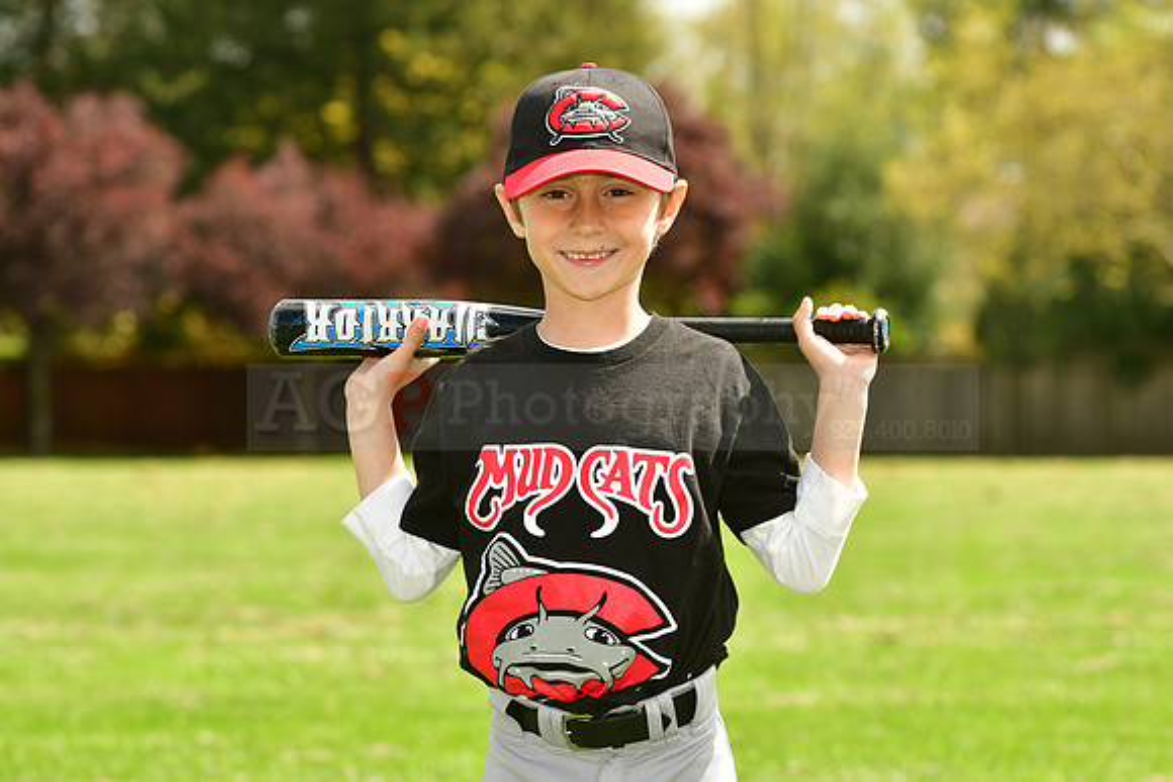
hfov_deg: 12.4
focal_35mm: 165
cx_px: 586
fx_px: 5377
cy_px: 391
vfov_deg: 8.3
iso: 200
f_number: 5
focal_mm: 110
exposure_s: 1/640
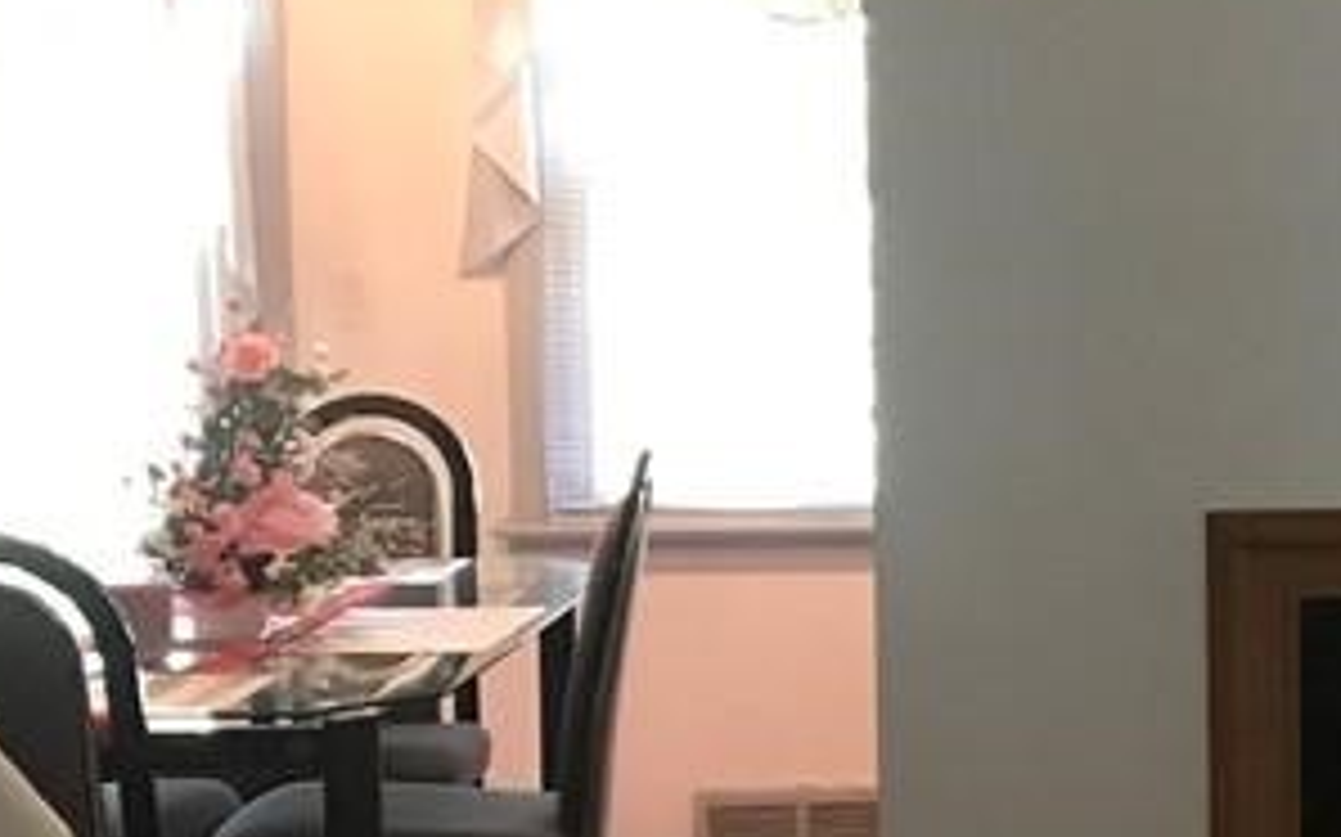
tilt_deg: -6.6
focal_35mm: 102
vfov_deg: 12.8
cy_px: 513
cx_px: 2020
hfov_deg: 18.1
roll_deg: -0.6
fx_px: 3726
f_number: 1.8
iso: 64
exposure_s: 1/15
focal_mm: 3.99
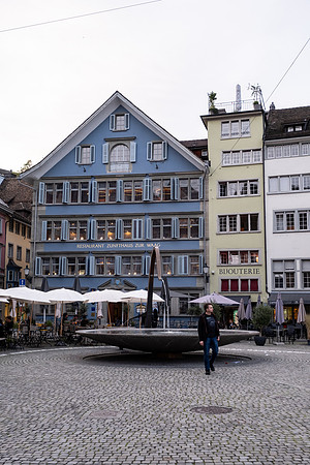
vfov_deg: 47.4
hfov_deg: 32.6
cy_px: 232
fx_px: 530
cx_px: 155
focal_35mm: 41
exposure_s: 1/125
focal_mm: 27.4
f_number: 2.8
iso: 500
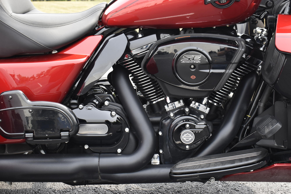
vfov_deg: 25.7
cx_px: 146
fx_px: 424
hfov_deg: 37.9
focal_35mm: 52
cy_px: 97
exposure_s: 1/200
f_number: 7.1
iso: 400
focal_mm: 35
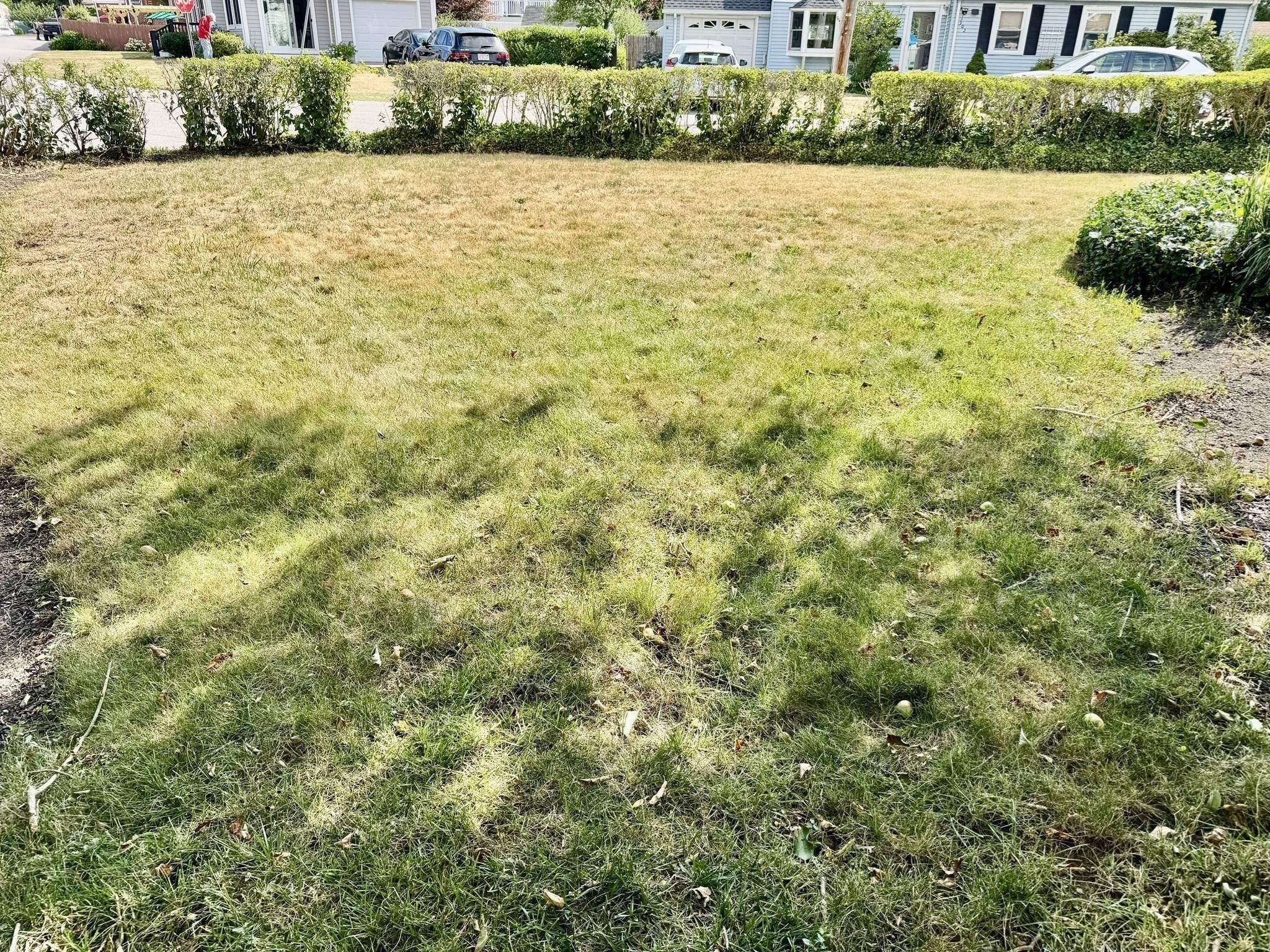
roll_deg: -1.1
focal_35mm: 24
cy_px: 476
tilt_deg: -25.0
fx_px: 881
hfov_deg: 71.6
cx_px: 635
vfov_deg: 56.8
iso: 80
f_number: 1.78
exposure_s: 1/1678
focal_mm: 6.76
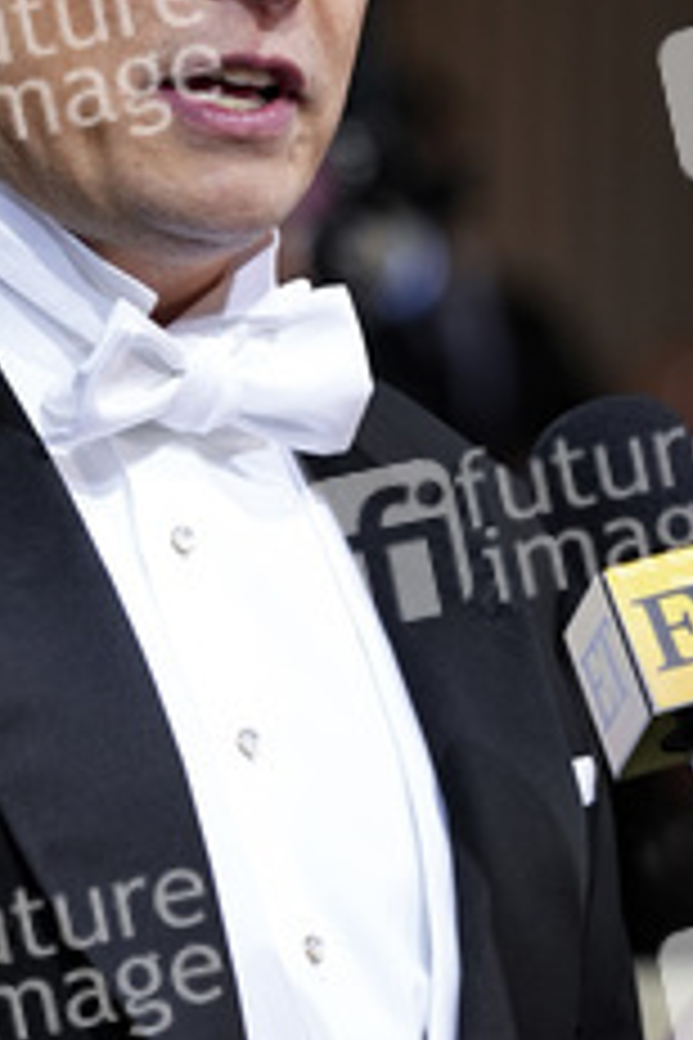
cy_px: 302
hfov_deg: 4.1
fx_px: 9586
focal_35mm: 332
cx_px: 124
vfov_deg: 6.2
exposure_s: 1/400
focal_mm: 192
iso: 3200
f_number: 5.6
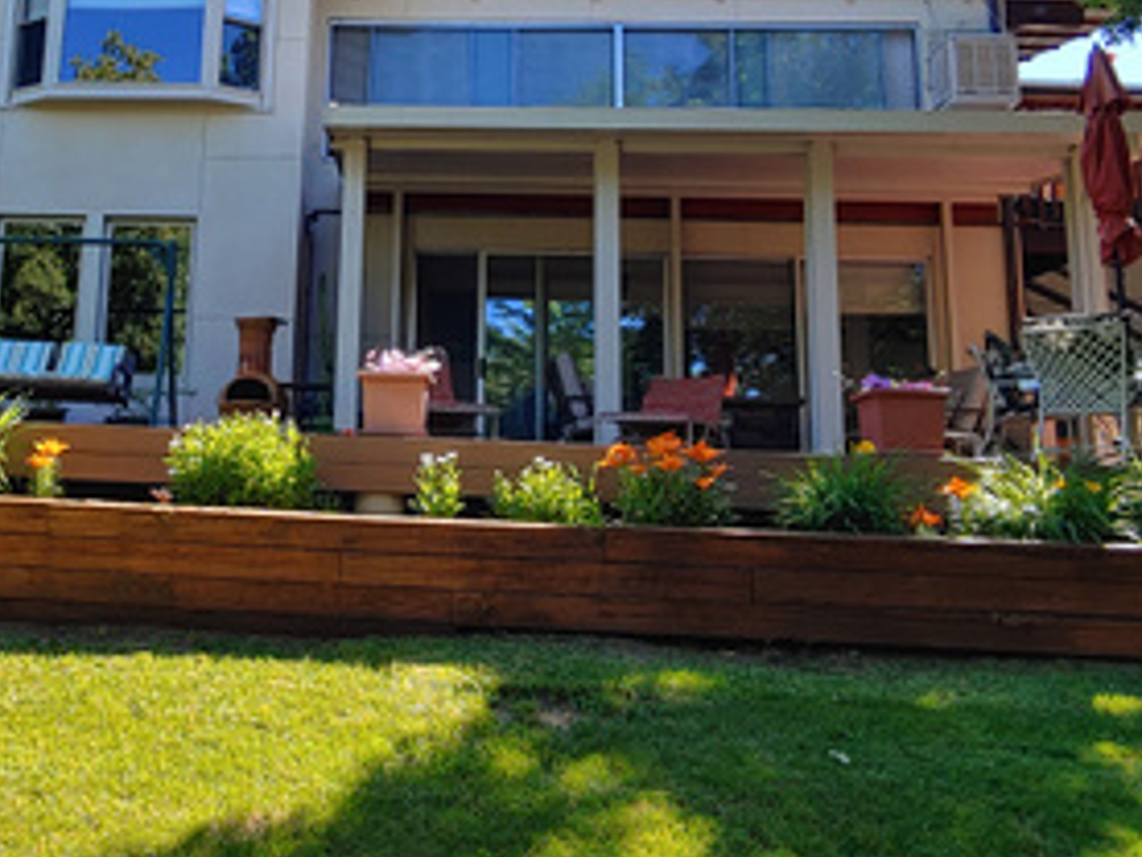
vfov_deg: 38.1
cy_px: 264
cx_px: 305
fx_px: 1221
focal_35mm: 37
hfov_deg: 48.5
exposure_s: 1/287
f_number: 1.9
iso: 50
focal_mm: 2.18
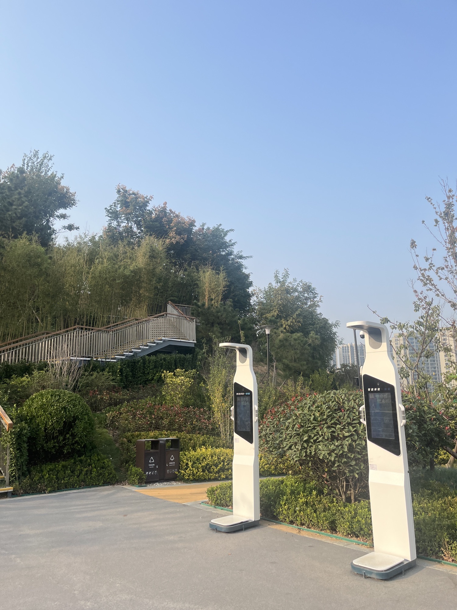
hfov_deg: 53.1
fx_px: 458
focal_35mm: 26
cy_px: 305
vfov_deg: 67.3
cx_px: 228
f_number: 1.6
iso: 50
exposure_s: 1/2062
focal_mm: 5.1
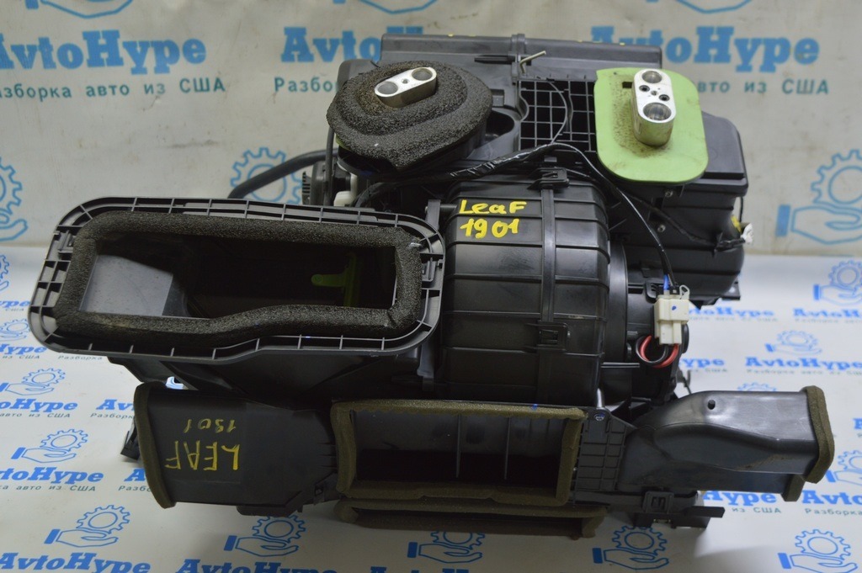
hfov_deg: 42.4
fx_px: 1112
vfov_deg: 28.9
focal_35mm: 46
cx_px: 431
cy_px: 286
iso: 400
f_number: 5.6
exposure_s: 1/25
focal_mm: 31
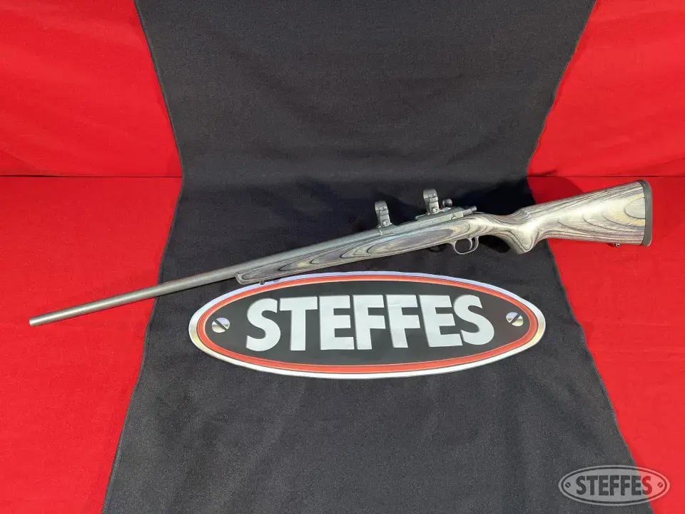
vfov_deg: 53.1
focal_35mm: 26
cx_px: 342
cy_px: 257
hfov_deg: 67.3
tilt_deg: -50.8
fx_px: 515
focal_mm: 5.7
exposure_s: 1/120
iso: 100
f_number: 1.5
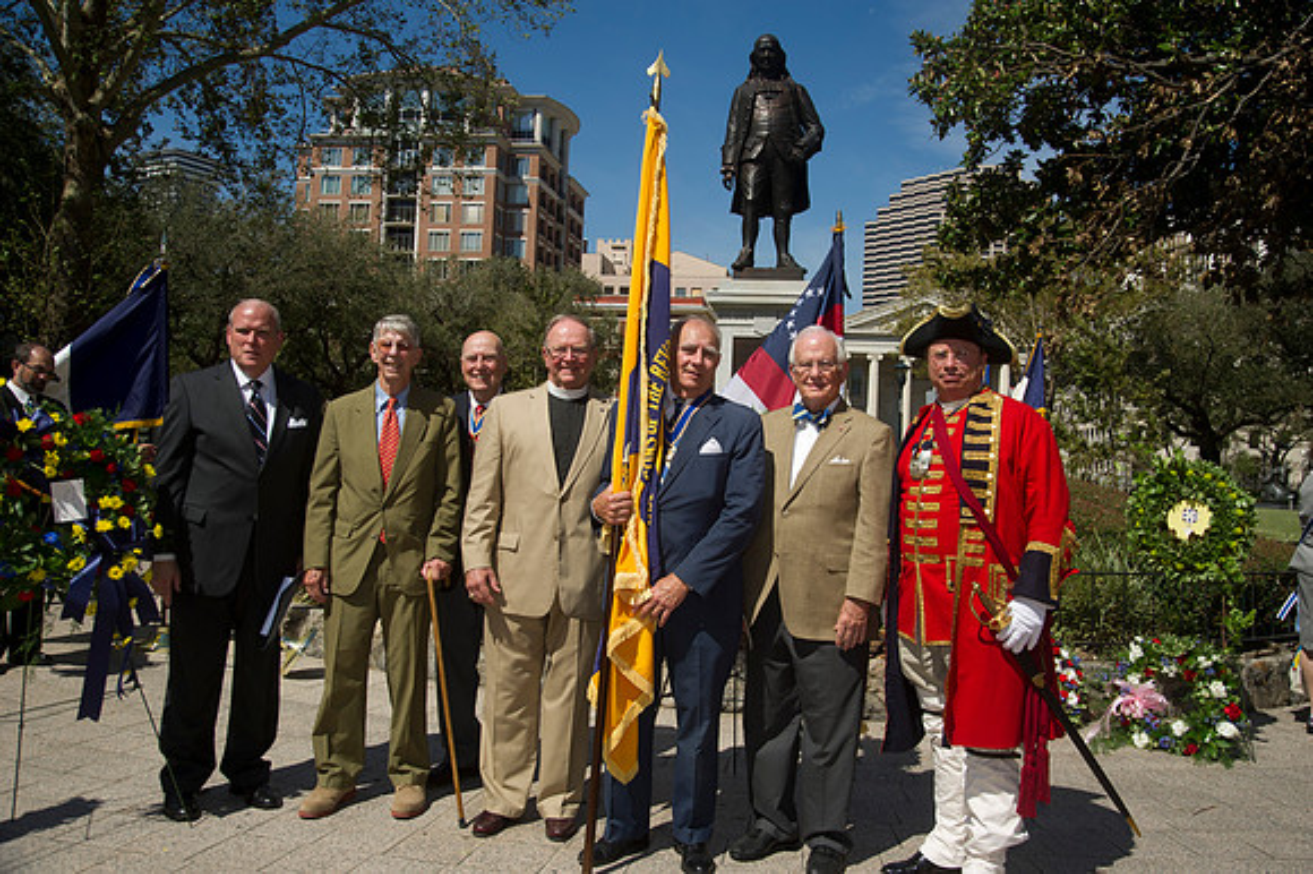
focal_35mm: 32
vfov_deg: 41.1
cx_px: 656
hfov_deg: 58.7
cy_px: 437
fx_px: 1166
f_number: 8
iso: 200
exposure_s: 1/400
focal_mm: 32
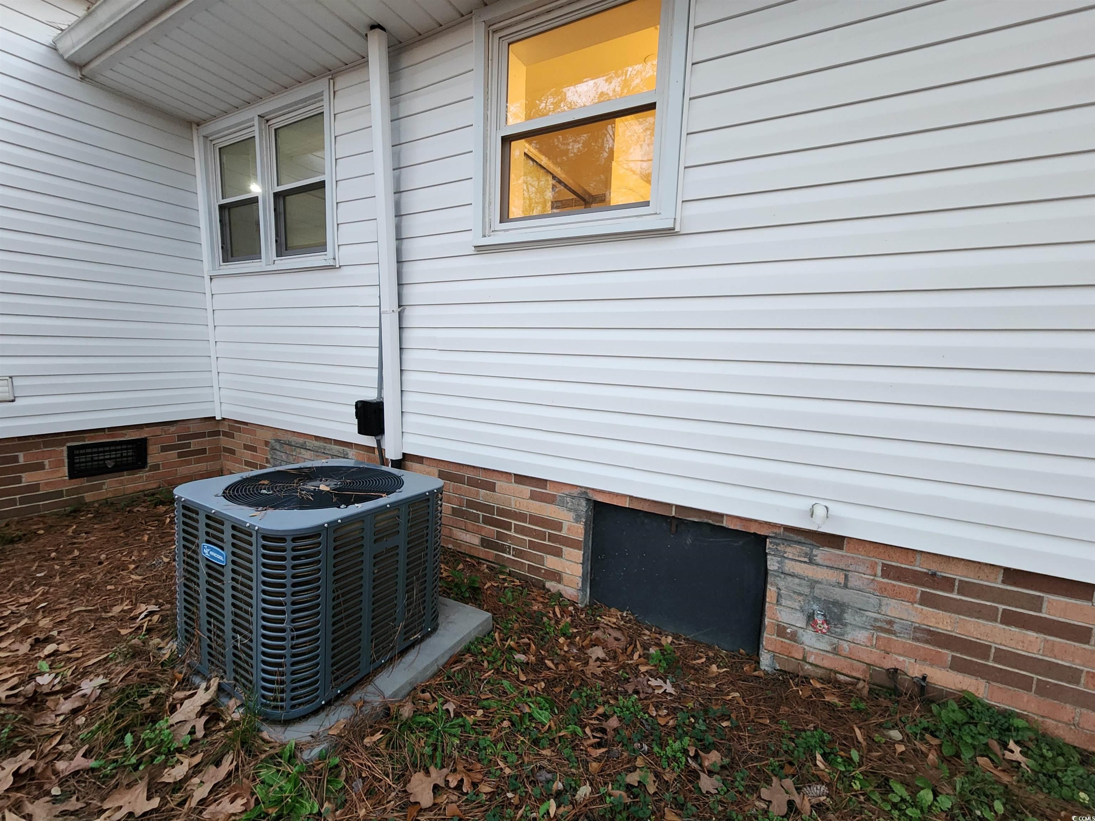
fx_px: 411
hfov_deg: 106.2
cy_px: 410
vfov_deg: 89.9
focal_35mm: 13
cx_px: 548
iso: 320
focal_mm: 2.2
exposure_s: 1/40
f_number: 2.2
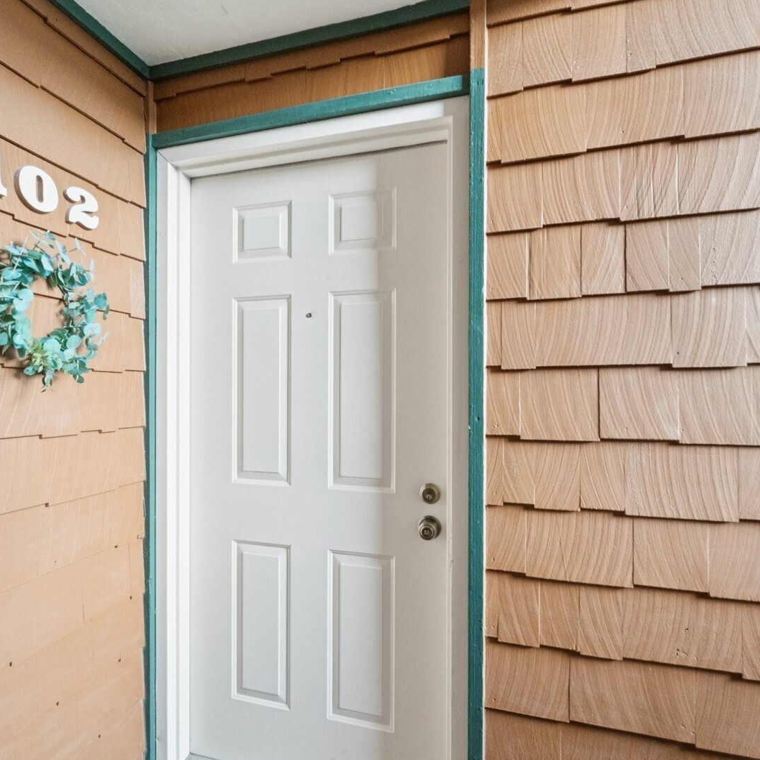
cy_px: 385
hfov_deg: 74.7
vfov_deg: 74.8
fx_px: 497
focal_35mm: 20
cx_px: 345
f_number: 9
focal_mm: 10
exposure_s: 1/30
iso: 1250
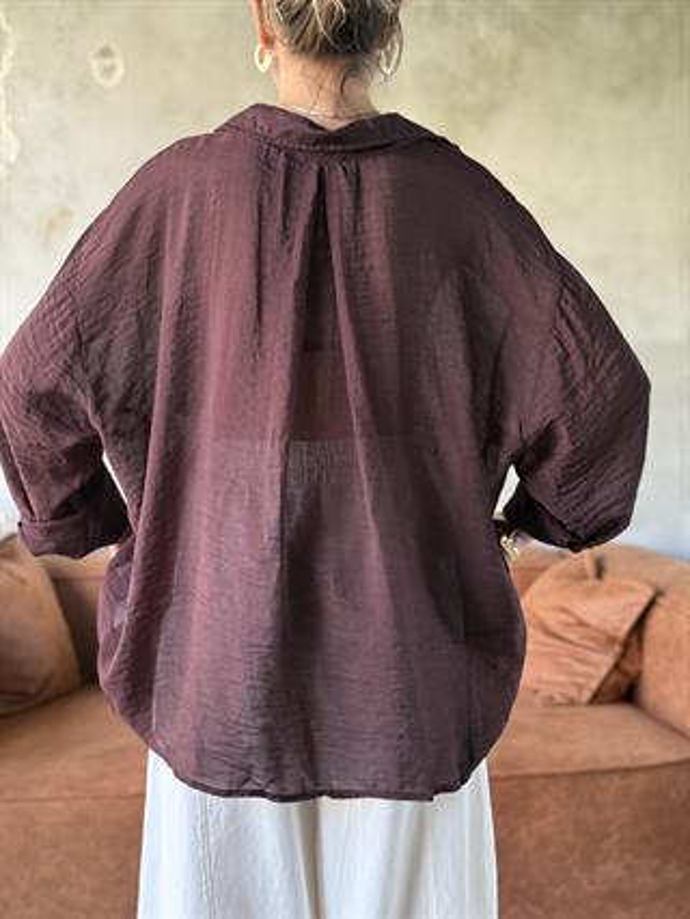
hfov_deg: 30.3
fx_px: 1274
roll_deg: -0.8
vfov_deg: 39.6
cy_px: 460
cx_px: 345
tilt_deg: -3.8
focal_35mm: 48
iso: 250
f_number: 1.78
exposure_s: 1/44
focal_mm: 6.76
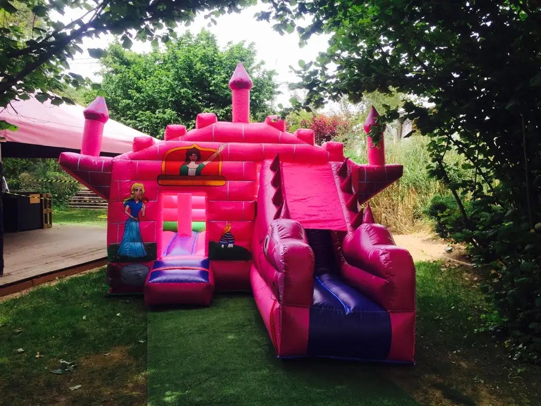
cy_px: 203
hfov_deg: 61.7
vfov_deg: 48.2
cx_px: 270
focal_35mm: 29
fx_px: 453
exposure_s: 1/425
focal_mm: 4.15
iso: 32
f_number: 2.2
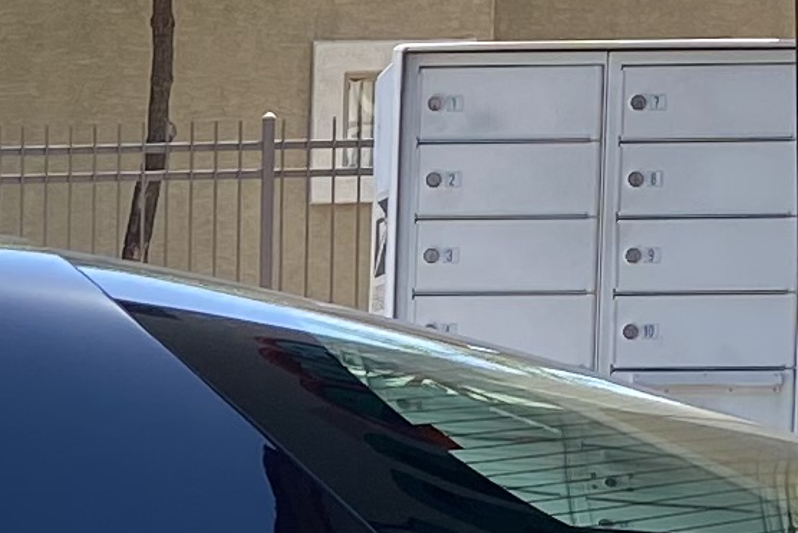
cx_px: -847
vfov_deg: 6.9
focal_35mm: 196
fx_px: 4346
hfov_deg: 9.7
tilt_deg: -7.3
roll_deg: +0.9
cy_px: 852
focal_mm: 4.25
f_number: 1.8
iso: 32
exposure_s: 1/497
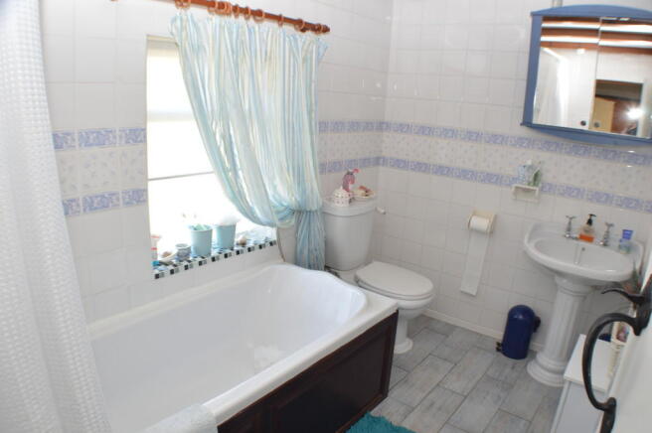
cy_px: 216
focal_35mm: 30
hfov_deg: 62.0
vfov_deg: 43.5
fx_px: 543
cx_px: 326
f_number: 8
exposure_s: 1/10
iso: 200
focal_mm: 20
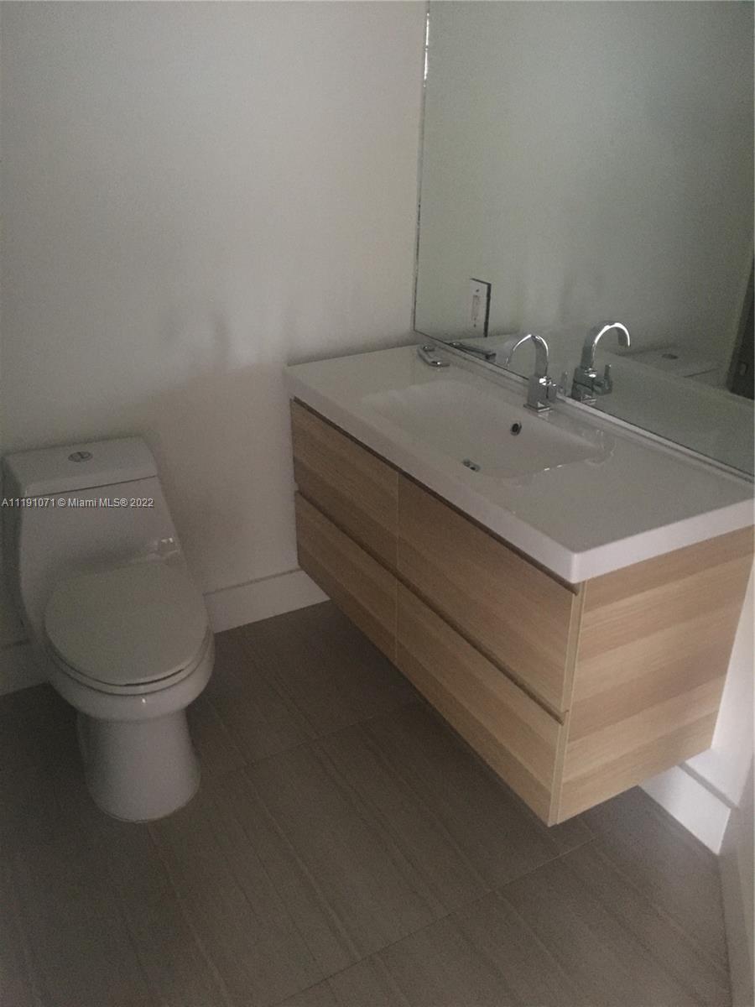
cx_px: 378
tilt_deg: -24.8
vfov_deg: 61.7
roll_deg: -0.8
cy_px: 504
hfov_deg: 48.2
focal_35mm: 29
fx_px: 843
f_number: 2.2
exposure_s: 1/4
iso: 160
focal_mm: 4.15
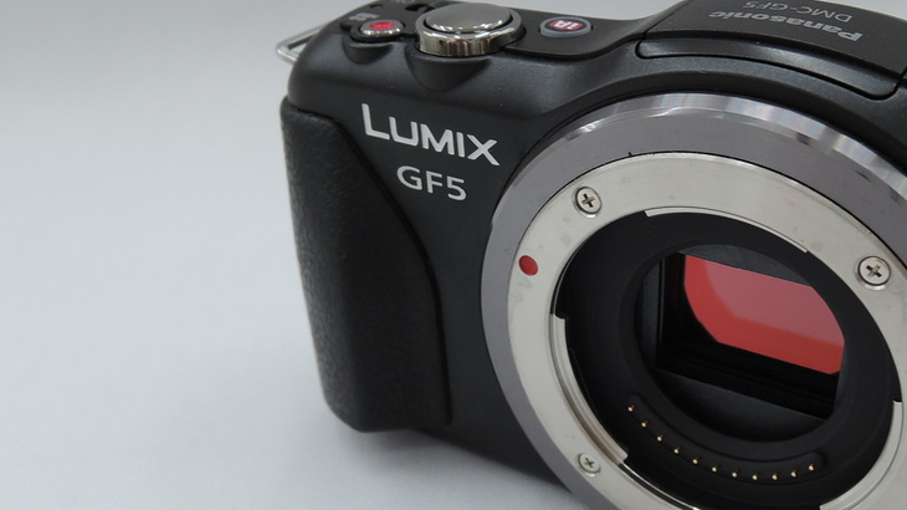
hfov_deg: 46.8
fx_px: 1034
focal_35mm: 43
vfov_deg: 27.6
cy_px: 320
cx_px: 589
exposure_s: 1/40
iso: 80
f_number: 2.8
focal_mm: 5.1
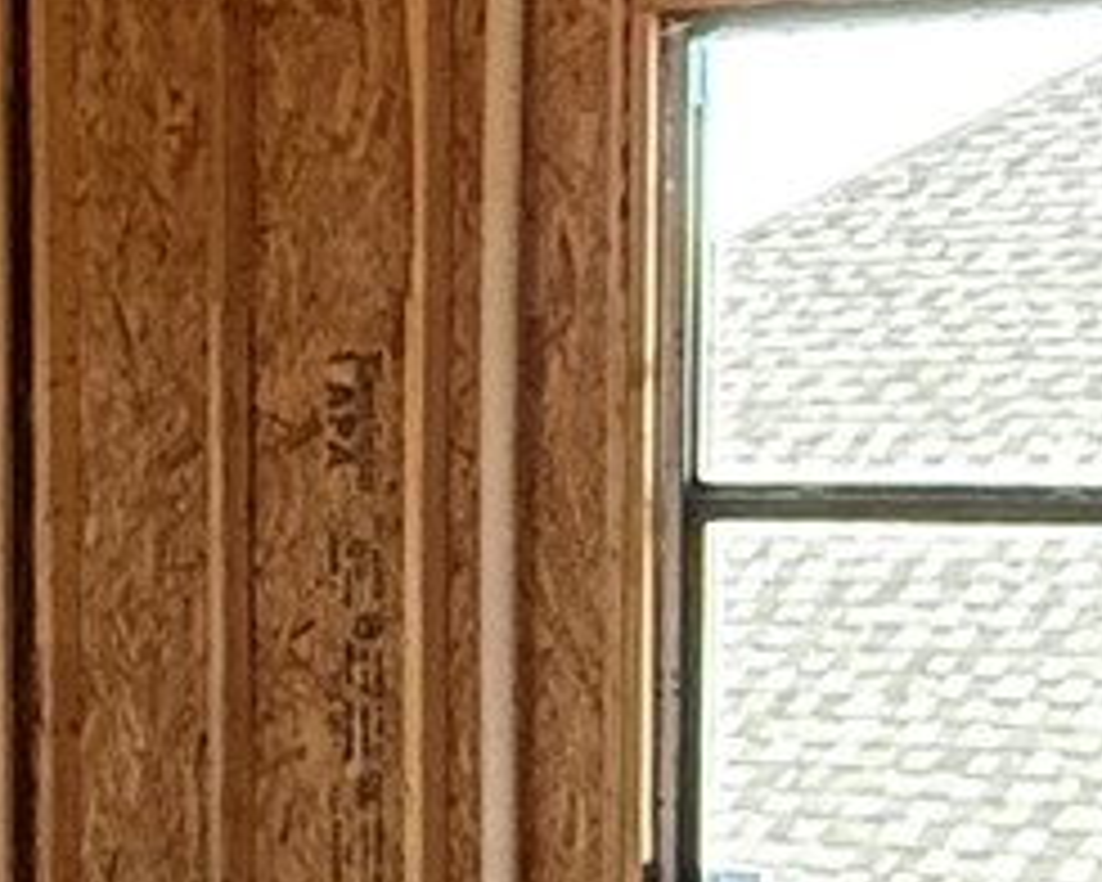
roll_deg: +0.2
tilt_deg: -4.7
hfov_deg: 16.7
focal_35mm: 114
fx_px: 3718
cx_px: 175
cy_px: 788
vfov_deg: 13.4
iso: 320
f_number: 2.2
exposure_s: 1/87
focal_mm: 2.22
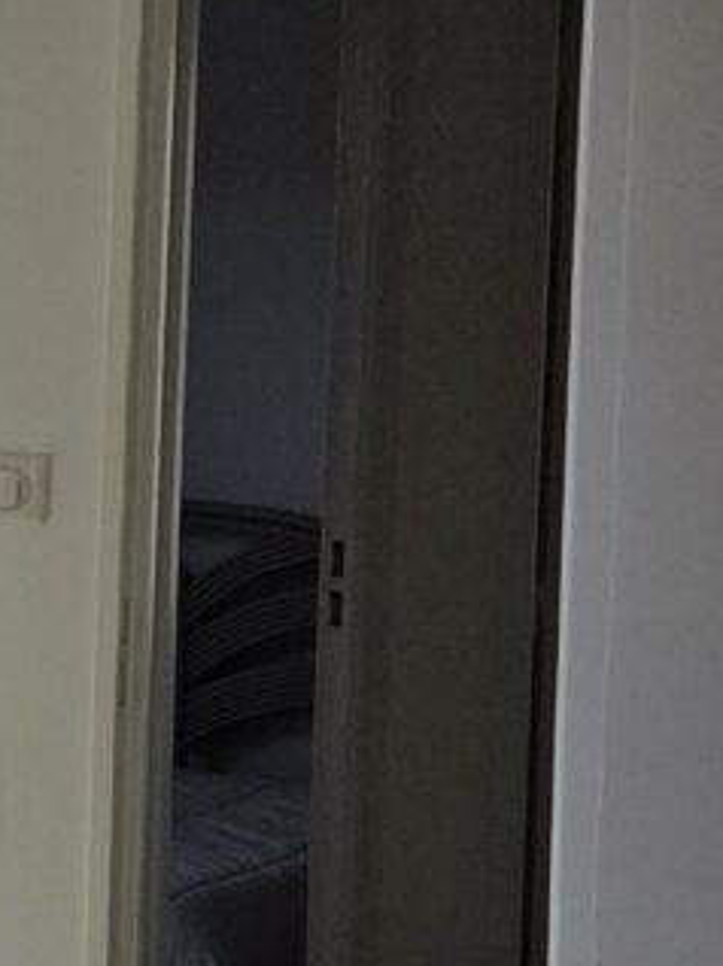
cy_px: 407
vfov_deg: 14.2
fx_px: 3876
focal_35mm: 139
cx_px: -1343
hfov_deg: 8.9
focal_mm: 5.4
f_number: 1.8
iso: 80
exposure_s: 1/3559
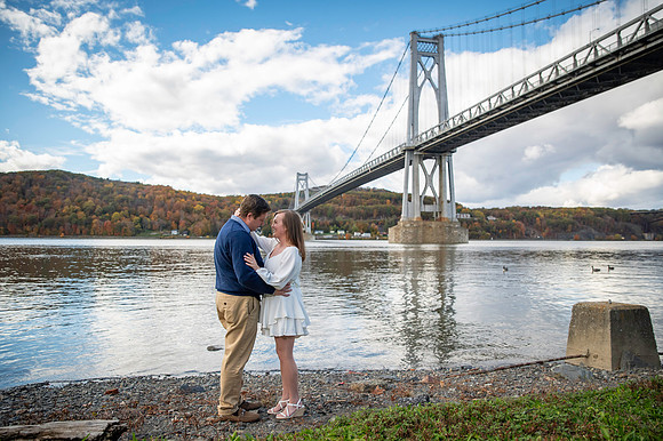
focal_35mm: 24
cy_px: 220
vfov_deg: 52.3
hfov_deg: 72.8
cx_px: 332
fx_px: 449
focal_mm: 24
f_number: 3.2
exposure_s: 1/8000
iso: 1250
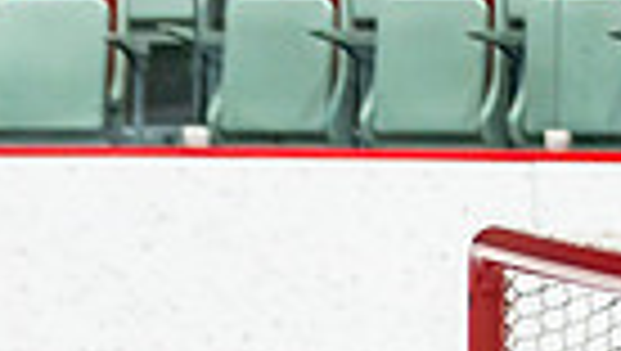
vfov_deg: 2.0
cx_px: -323
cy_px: 749
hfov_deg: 3.6
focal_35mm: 603
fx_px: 9941
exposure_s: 1/640
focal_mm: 110
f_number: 3.2
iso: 500
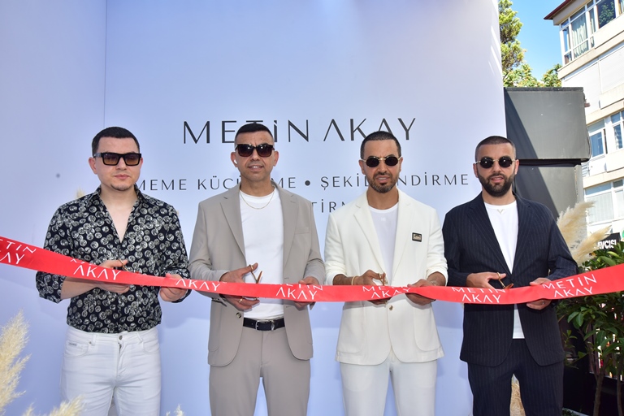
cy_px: 208
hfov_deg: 55.8
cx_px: 312
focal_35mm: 34
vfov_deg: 38.9
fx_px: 589
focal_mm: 34
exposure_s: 1/100
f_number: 3.5
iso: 320
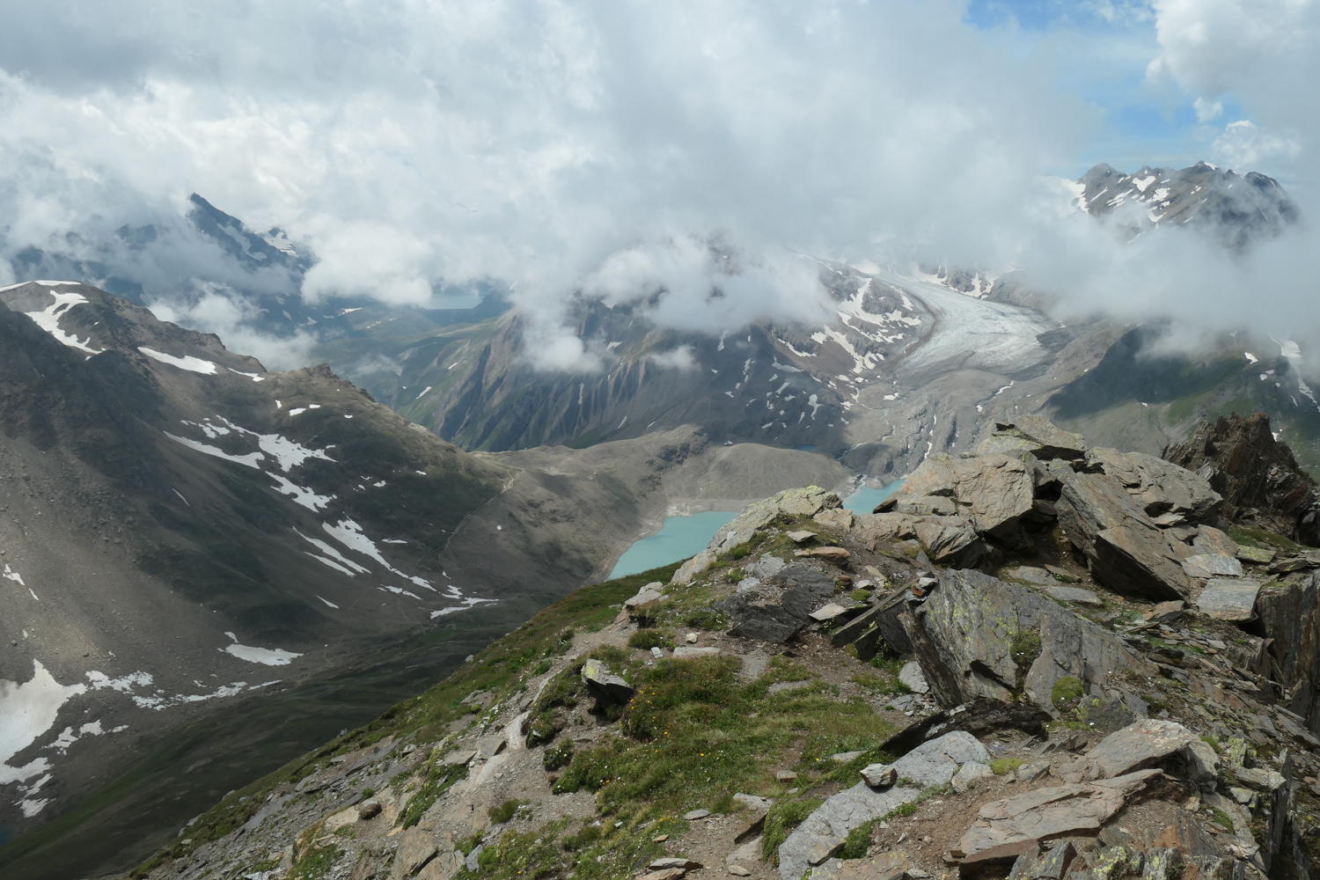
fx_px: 1063
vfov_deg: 45.0
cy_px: 440
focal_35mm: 29
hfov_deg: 63.7
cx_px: 660
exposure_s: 1/1000
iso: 200
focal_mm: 10.8
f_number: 7.1
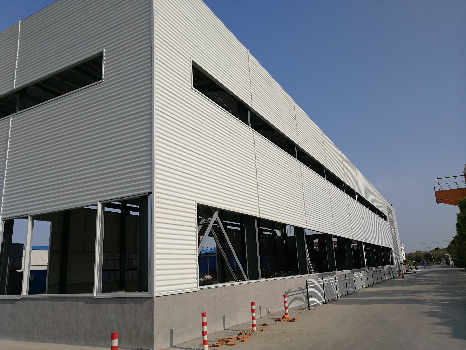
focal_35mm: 27
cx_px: 233
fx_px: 363
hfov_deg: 65.3
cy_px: 175
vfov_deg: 51.4
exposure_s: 1/2037
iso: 50
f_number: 2.2
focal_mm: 3.95
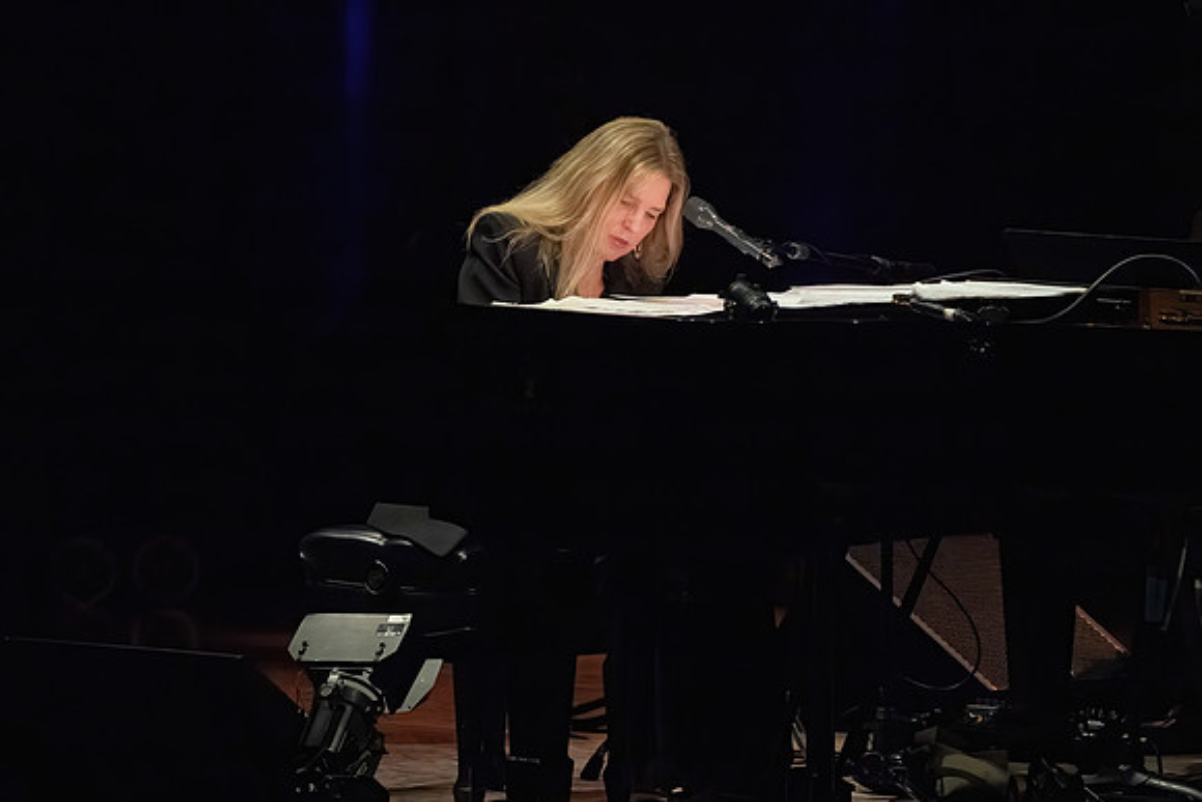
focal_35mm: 406
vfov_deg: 3.4
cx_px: 594
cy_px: 377
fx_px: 13552
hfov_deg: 5.1
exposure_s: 1/320
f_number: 8
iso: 20000
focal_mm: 358
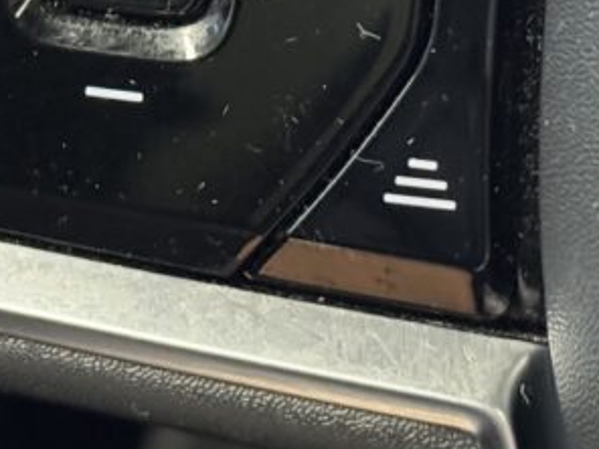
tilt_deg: -29.3
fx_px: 2872
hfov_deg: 11.9
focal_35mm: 166
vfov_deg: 8.9
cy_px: -44
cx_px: 138
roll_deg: +0.5
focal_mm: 6.76
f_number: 1.78
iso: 500
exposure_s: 1/33
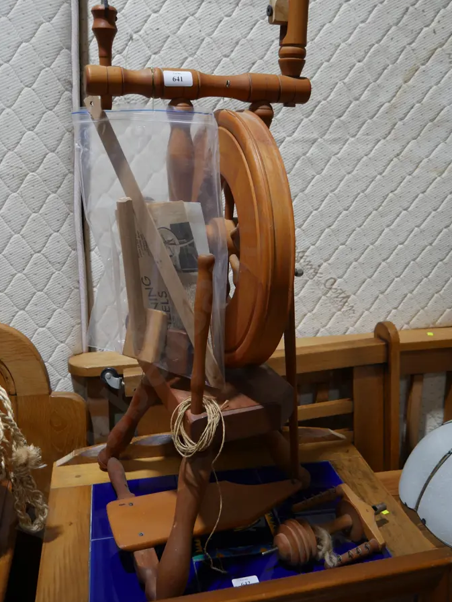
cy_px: 263
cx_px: 232
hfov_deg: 44.2
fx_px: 557
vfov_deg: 56.6
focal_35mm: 32
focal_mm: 14
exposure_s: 1/60
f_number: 3.5
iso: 200
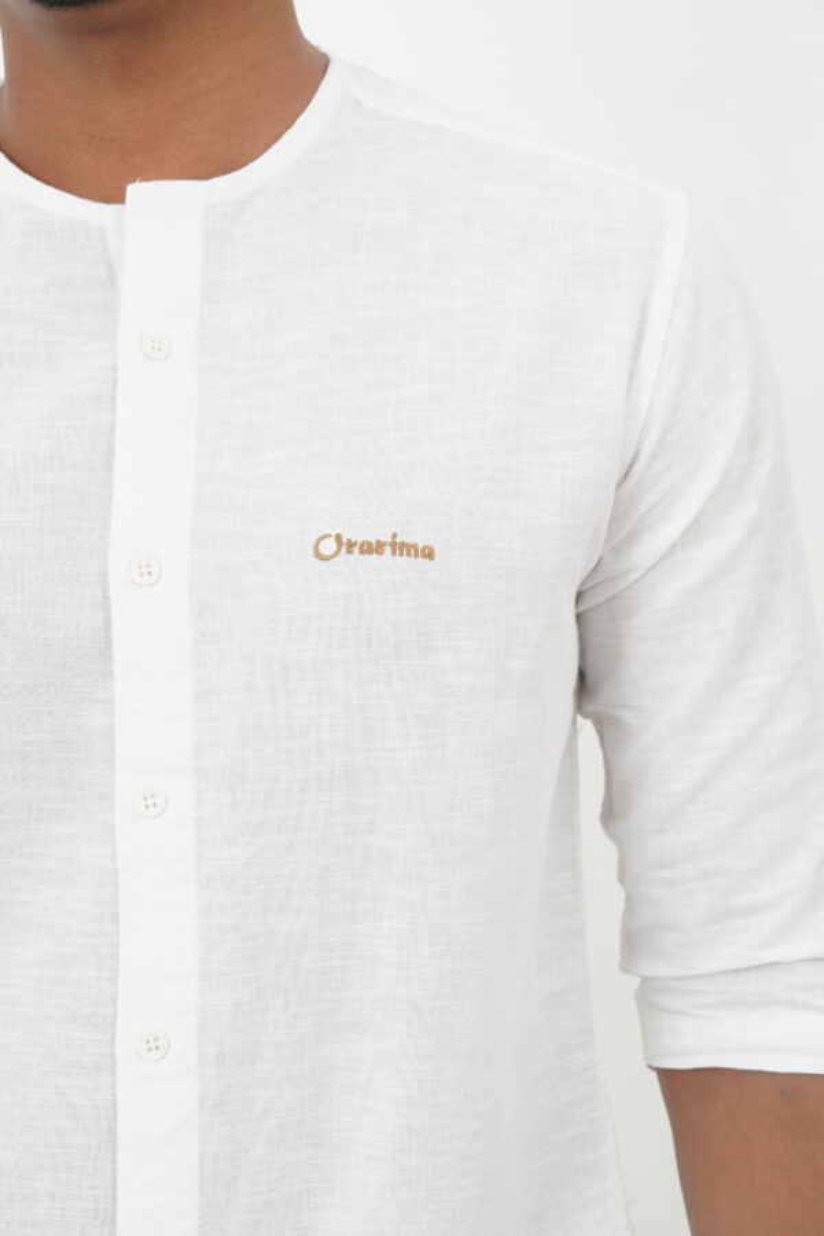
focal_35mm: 75
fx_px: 2575
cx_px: 412
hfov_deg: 18.2
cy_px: 618
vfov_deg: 27.0
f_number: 8
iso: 160
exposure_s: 1/100
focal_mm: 50
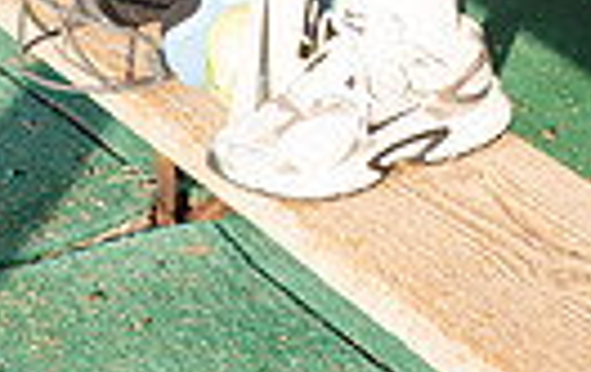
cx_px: 609
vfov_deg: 6.2
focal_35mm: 201
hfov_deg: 10.3
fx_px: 3243
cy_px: -592
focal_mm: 58
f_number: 8
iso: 250
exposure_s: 1/250
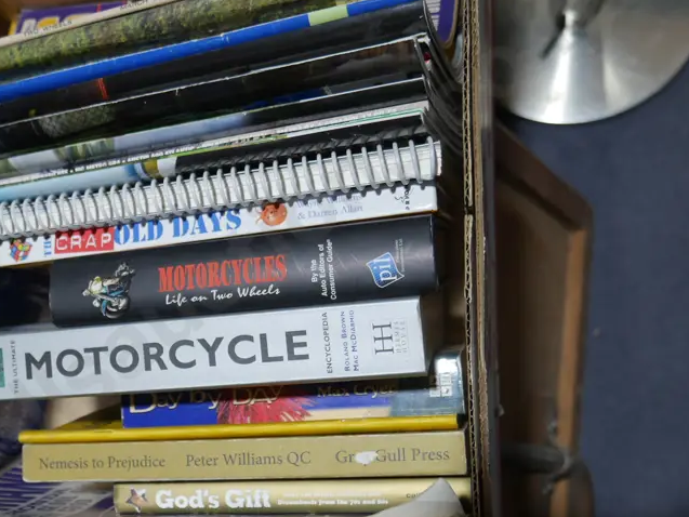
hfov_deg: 41.0
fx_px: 896
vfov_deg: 32.1
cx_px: 181
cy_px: 311
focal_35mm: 45
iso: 200
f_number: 3.5
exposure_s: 1/125
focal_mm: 14
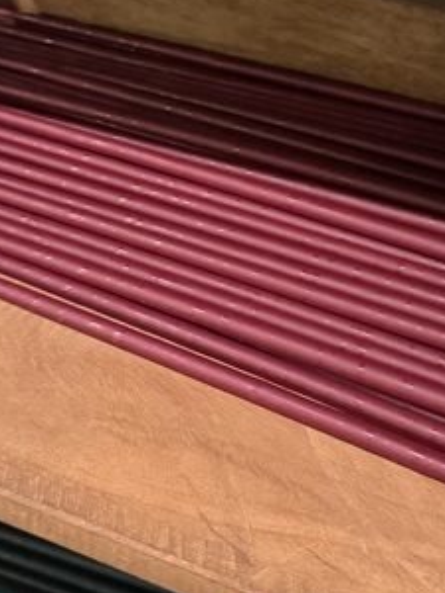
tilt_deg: -31.0
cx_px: 300
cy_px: 101
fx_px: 1166
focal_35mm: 68
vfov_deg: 27.9
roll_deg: -3.8
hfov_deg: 21.5
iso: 800
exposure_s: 1/25
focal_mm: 6.76
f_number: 1.78
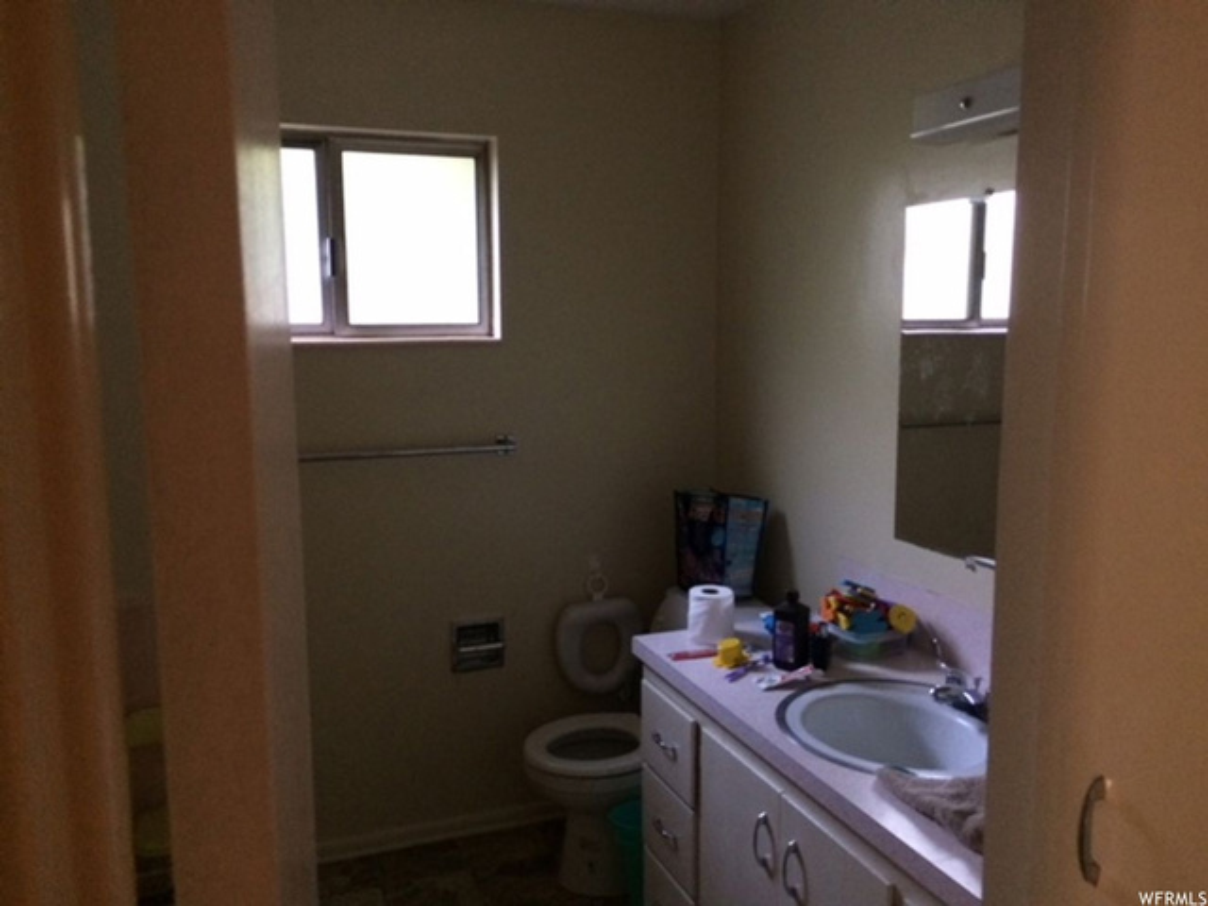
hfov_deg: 61.7
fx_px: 1012
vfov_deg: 48.2
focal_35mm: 29
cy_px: 453
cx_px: 604
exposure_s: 1/20
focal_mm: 4.15
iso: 320
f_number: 2.2
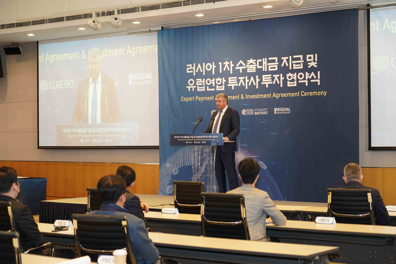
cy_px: 132
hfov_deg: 28.8
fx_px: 770
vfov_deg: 19.5
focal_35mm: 70
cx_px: 198
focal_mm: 70
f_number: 4
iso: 2000
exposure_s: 1/125
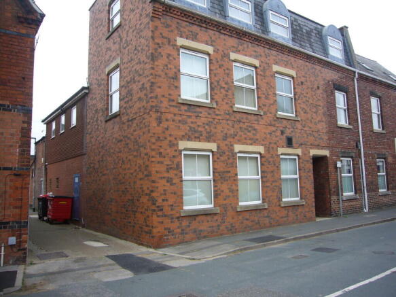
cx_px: 198
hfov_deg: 63.5
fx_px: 320
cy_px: 148
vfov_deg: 49.7
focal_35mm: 28
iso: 80
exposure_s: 1/320
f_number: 2.8
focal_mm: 4.6
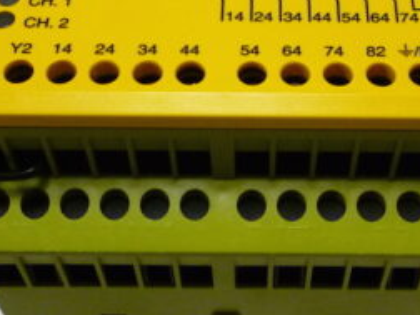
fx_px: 837
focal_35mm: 69
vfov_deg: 21.3
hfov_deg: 28.0
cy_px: 118
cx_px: 268
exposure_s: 1/30
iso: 400
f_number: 3.3
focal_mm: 5.2
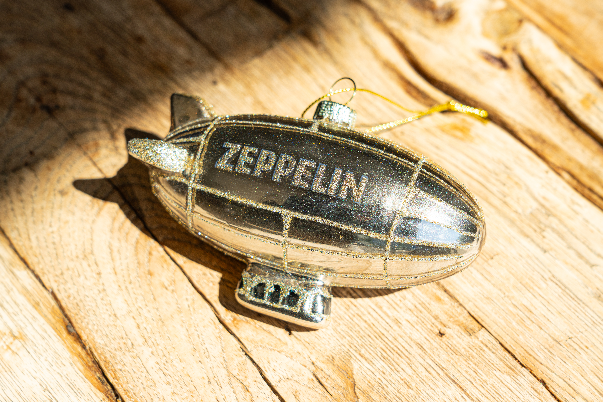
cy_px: 201
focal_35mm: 70
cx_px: 302
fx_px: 1173
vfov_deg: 19.5
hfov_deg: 28.8
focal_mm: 70
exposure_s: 1/200
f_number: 8
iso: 100
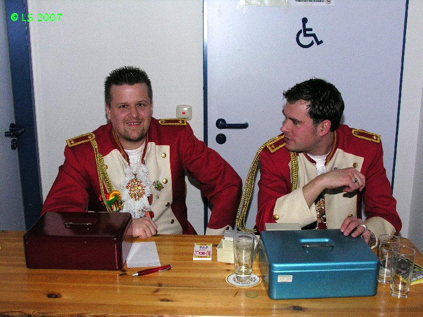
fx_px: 489
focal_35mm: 40
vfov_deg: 36.0
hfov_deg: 46.8
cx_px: 212
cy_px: 158
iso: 200
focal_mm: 10.2
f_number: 4.1
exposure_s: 1/60.1
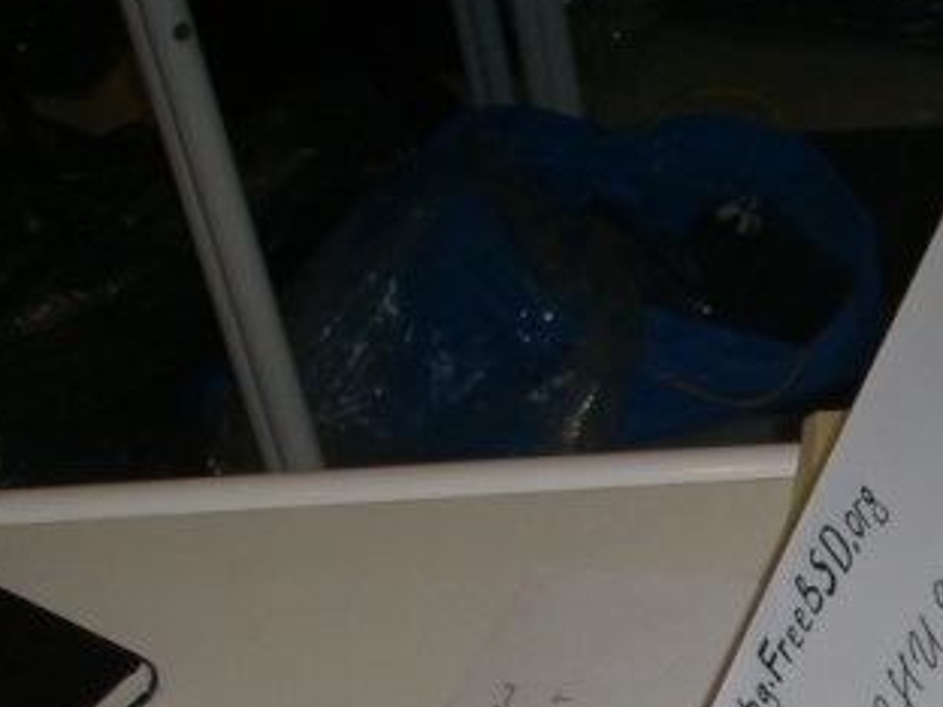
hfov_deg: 19.1
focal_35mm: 100
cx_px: 949
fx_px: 2724
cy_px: 813
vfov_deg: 14.4
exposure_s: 1/45
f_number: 3.5
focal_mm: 6.6
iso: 100
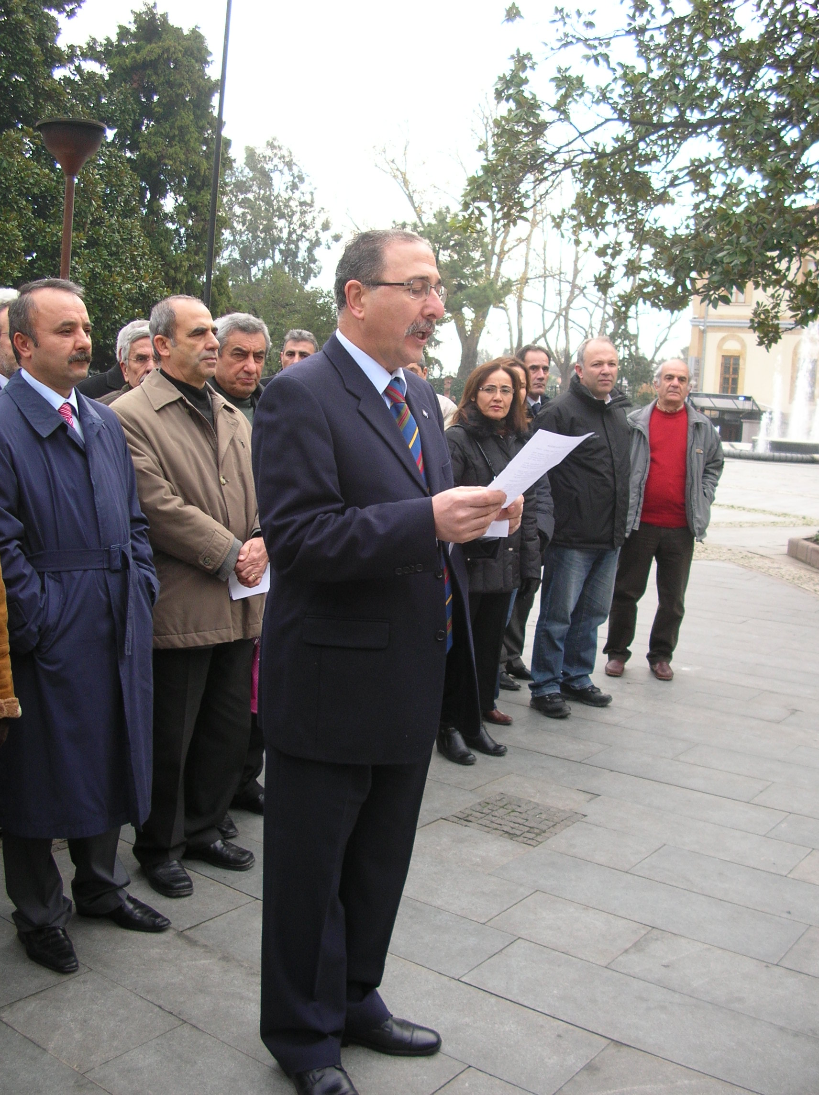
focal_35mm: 35
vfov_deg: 52.7
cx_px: 410
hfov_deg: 40.6
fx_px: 1106
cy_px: 548
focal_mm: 5.8
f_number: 2.8
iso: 50
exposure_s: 1/85.3
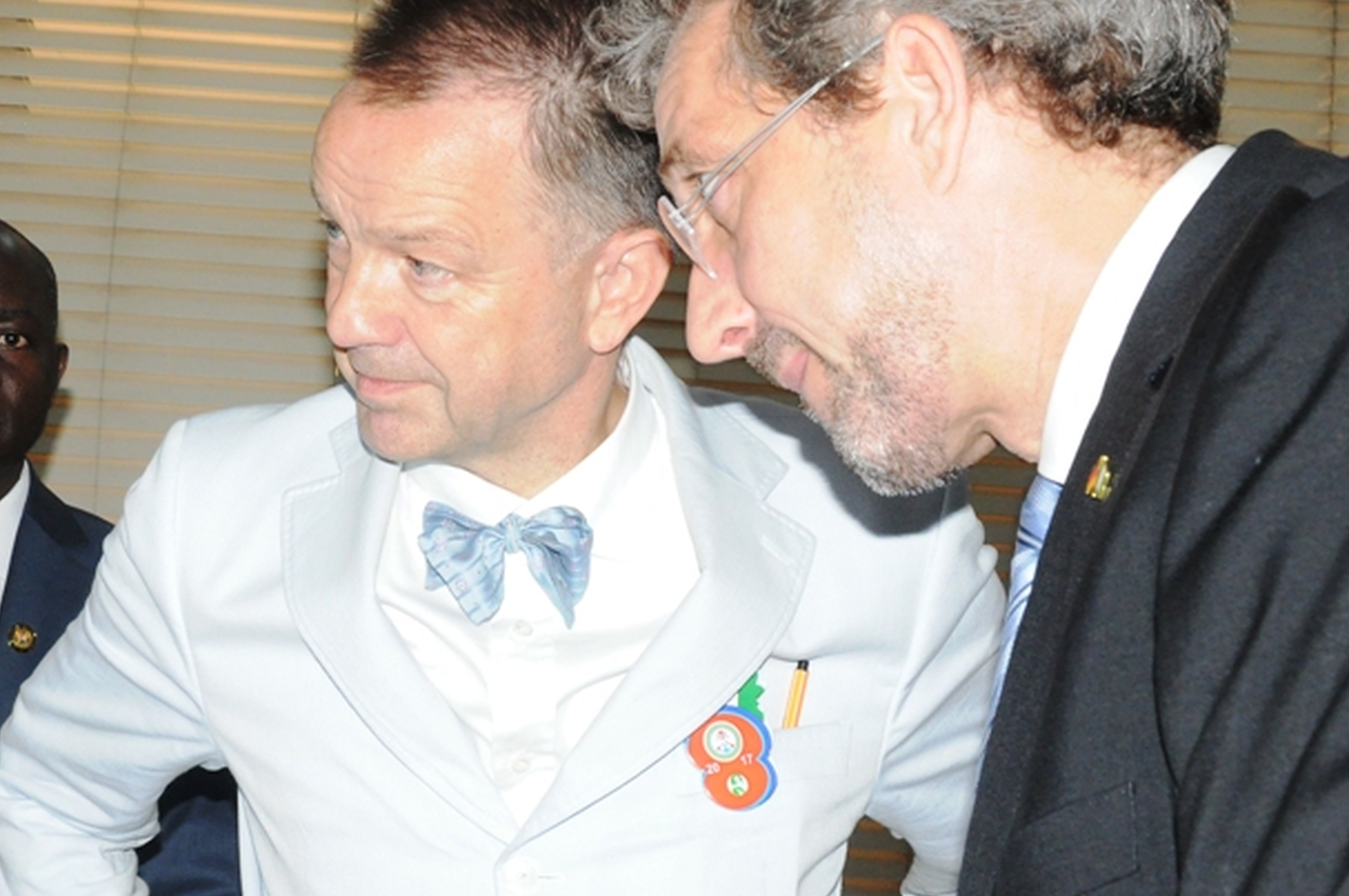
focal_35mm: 86
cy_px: 462
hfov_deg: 23.4
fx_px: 3218
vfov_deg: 15.8
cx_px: 336
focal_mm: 34
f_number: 9
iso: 1250
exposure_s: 1/160
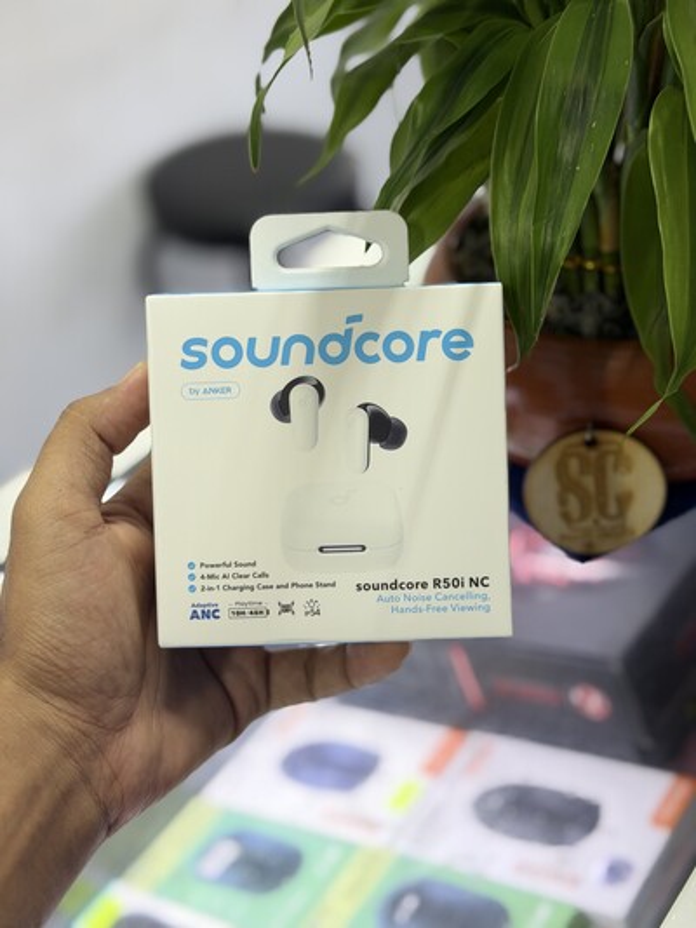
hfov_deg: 30.3
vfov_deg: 39.6
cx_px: 348
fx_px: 1286
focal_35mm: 48
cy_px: 464
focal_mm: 6.76
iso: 80
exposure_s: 1/100
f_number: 1.78
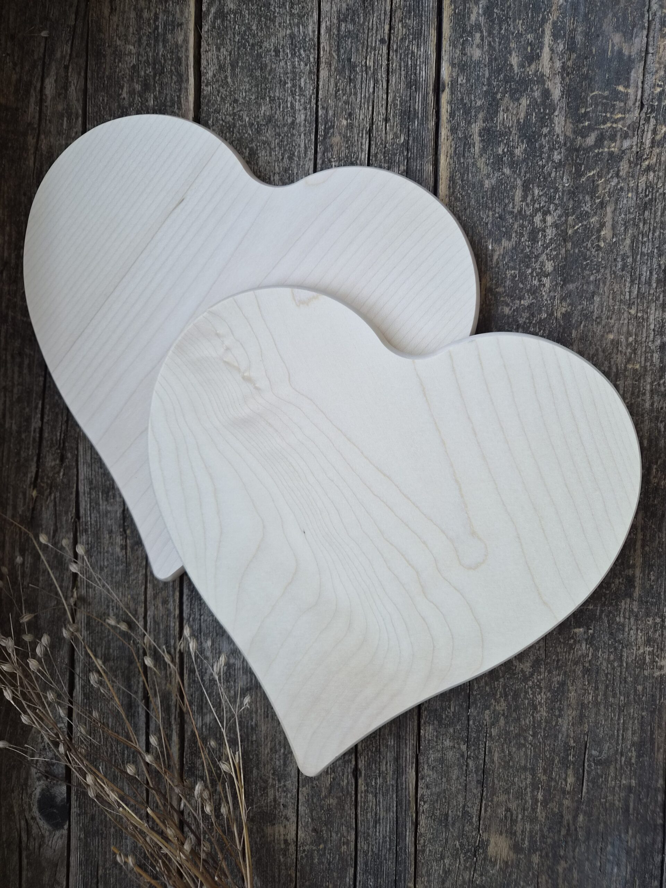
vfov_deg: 73.9
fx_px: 590
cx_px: 333
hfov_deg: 58.9
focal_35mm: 23
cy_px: 444
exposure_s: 1/180
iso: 200
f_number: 1.8
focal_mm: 5.4
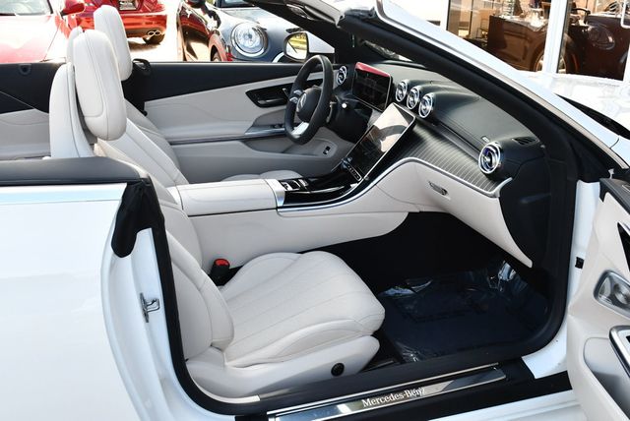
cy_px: 210
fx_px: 631
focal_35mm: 36
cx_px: 315
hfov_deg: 53.1
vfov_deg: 36.9
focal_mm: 18
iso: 400
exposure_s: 1/250
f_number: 5.6
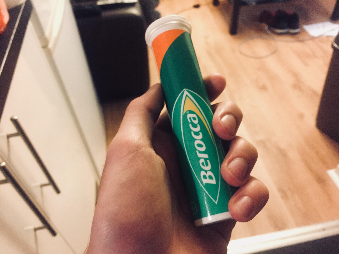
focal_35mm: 29
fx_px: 284
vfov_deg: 48.2
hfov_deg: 61.7
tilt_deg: -46.5
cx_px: 170
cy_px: 127
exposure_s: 1/17
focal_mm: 4.15
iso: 1000
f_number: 2.2
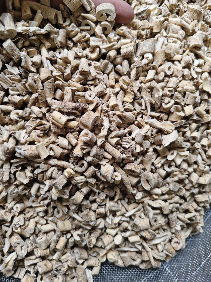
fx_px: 187
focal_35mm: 23
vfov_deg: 73.9
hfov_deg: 58.9
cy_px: 141
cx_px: 106
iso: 3920
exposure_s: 1/249
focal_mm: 5.56
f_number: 1.88
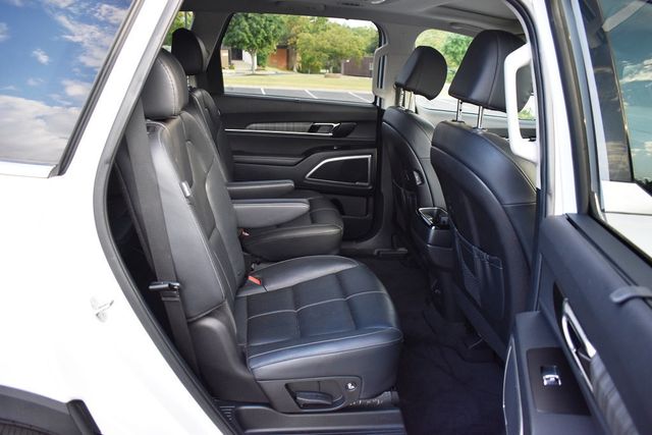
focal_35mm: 27
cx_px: 326
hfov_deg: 67.4
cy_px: 218
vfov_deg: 48.0
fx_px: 489
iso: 800
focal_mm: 18
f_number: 3.5
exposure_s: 1/250
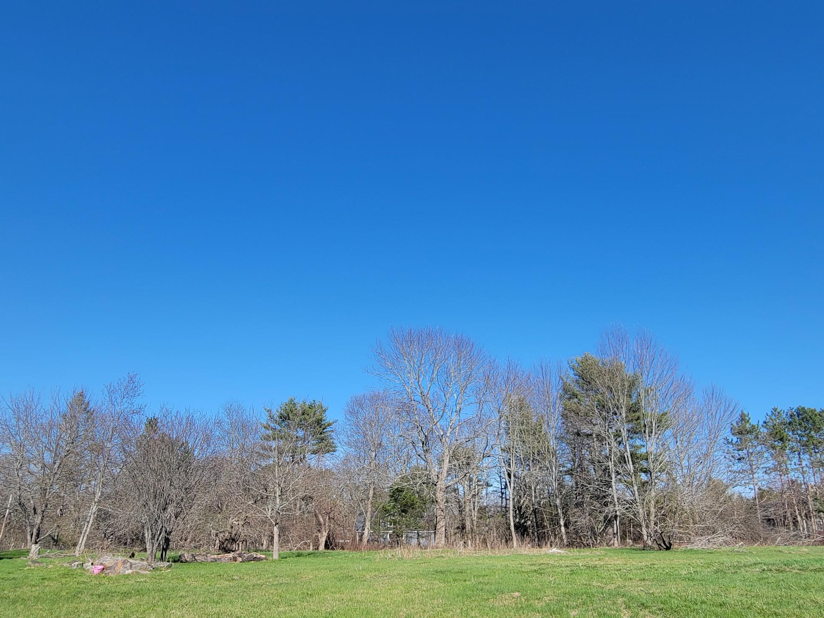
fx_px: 476
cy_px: 370
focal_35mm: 20
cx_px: 423
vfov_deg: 65.4
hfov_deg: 81.7
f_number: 2.2
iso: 50
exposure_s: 1/1376
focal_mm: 2.2
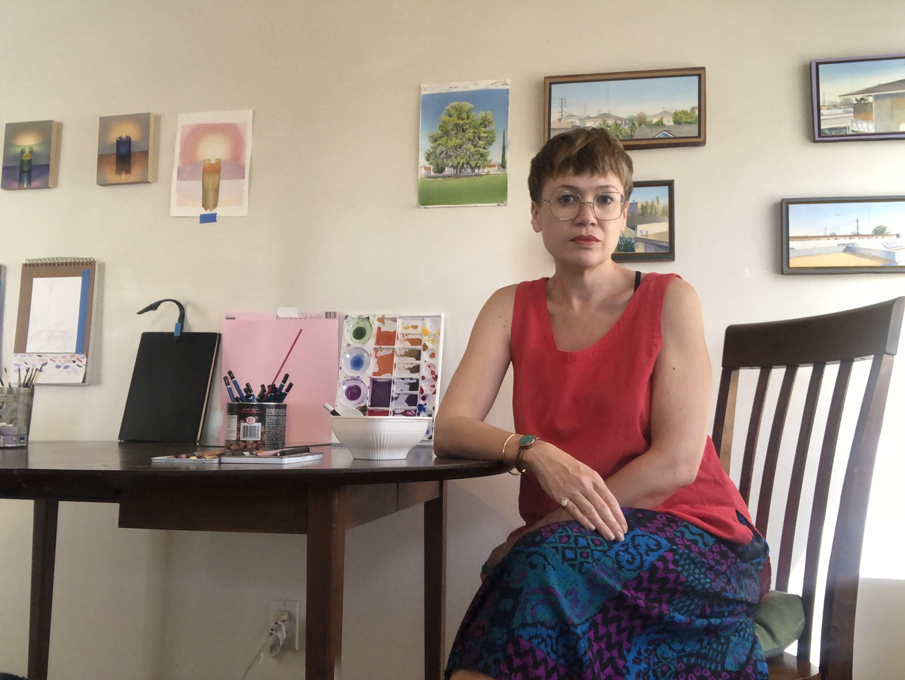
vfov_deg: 44.2
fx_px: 837
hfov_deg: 56.8
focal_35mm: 32
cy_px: 340
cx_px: 452
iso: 100
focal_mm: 2.87
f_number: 2.2
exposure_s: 1/120
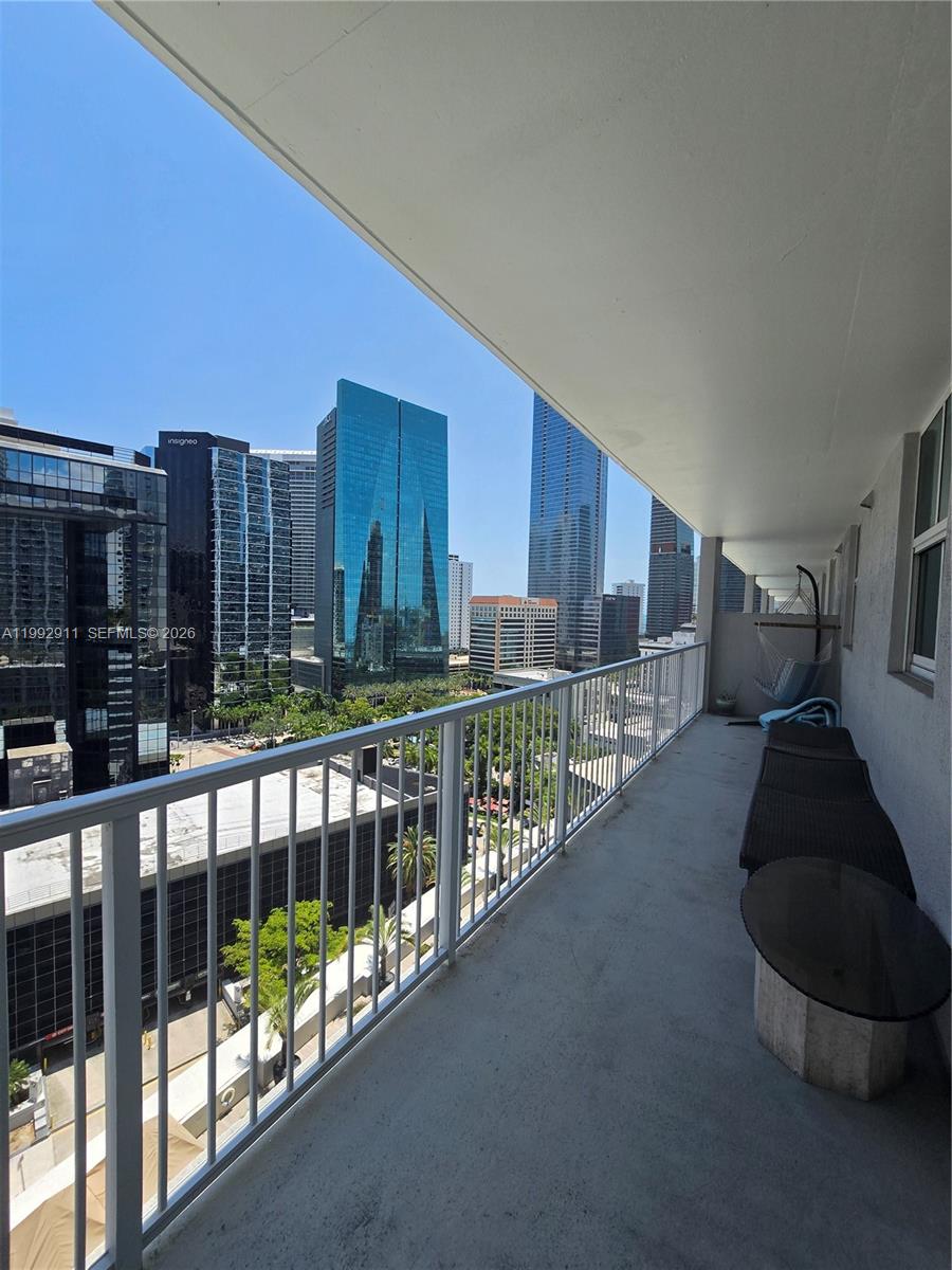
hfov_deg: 89.9
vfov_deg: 106.2
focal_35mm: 13
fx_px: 477
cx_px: 476
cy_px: 635
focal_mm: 2.2
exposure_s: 1/1889
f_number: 2.2
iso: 50
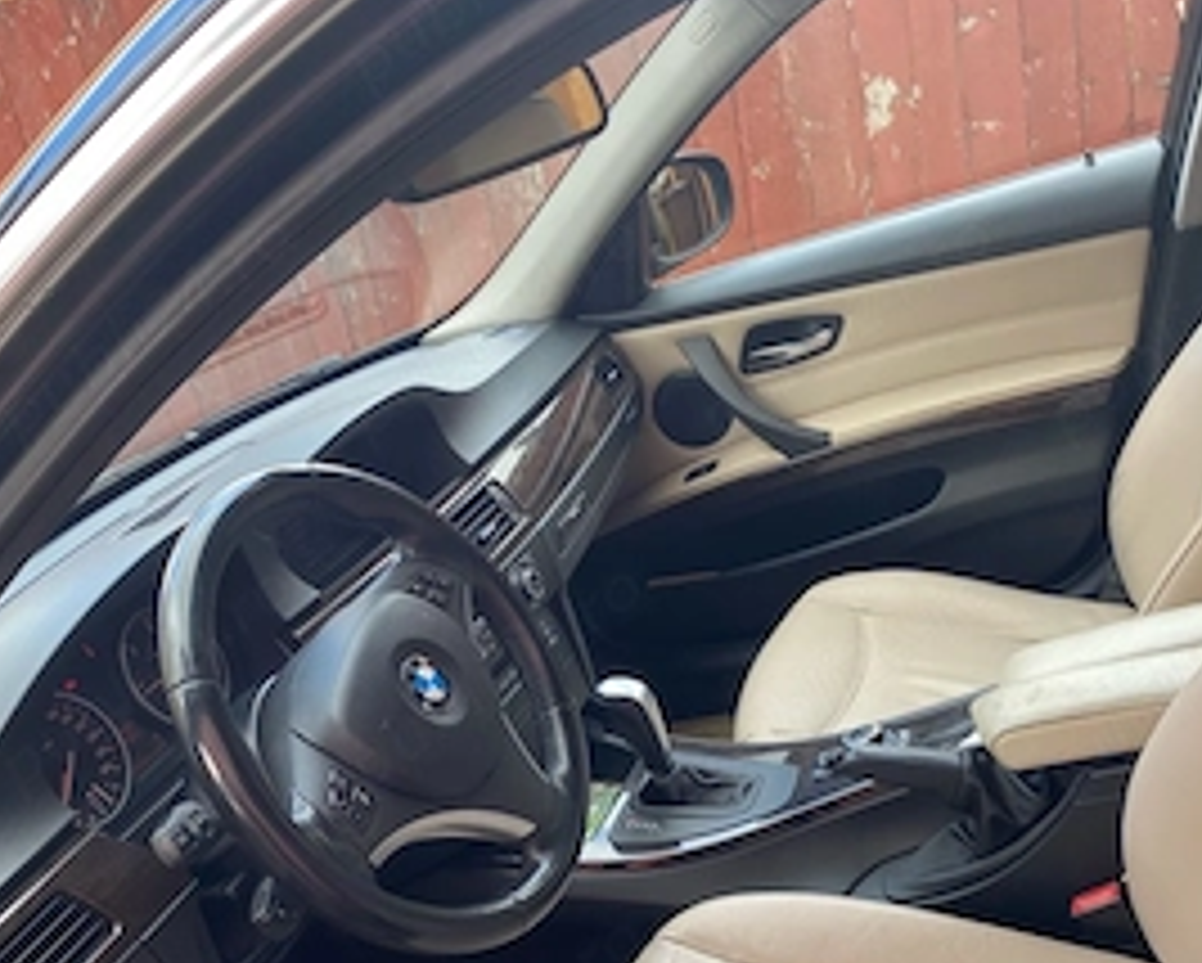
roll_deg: +11.7
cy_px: 734
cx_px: 585
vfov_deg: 38.1
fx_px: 1353
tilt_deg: -27.6
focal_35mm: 38
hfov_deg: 47.9
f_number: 1.8
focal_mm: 4.25
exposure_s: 1/121
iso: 64
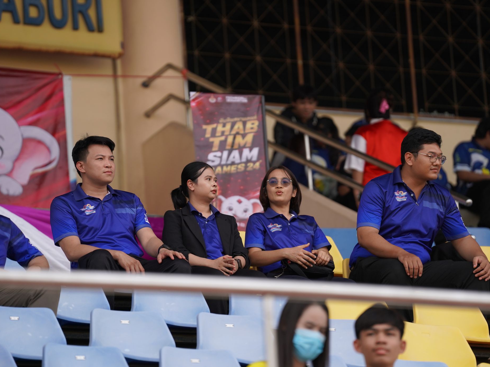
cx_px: 265
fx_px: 3072
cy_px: 184
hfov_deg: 9.1
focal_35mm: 217
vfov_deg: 6.8
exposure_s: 1/2500
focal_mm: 200
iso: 500
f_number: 2.8
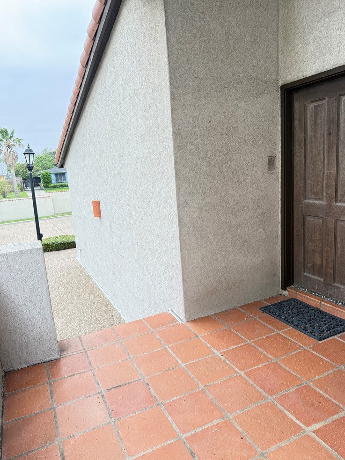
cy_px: 227
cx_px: 174
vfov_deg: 69.4
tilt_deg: -9.9
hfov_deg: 54.9
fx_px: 332
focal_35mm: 25
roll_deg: +3.5
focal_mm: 6.76
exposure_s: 1/278
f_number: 1.78
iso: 100
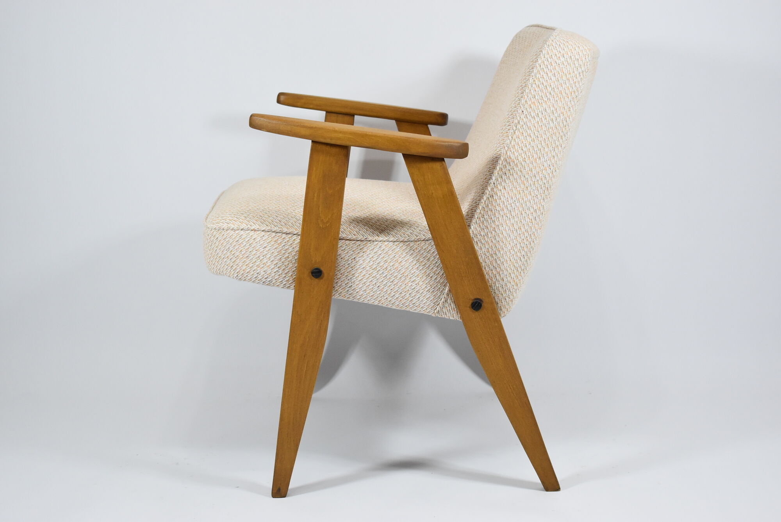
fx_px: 1238
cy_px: 261
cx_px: 390
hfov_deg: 35.0
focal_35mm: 57
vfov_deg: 23.8
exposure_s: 1/125
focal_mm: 38
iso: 1250
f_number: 4.8
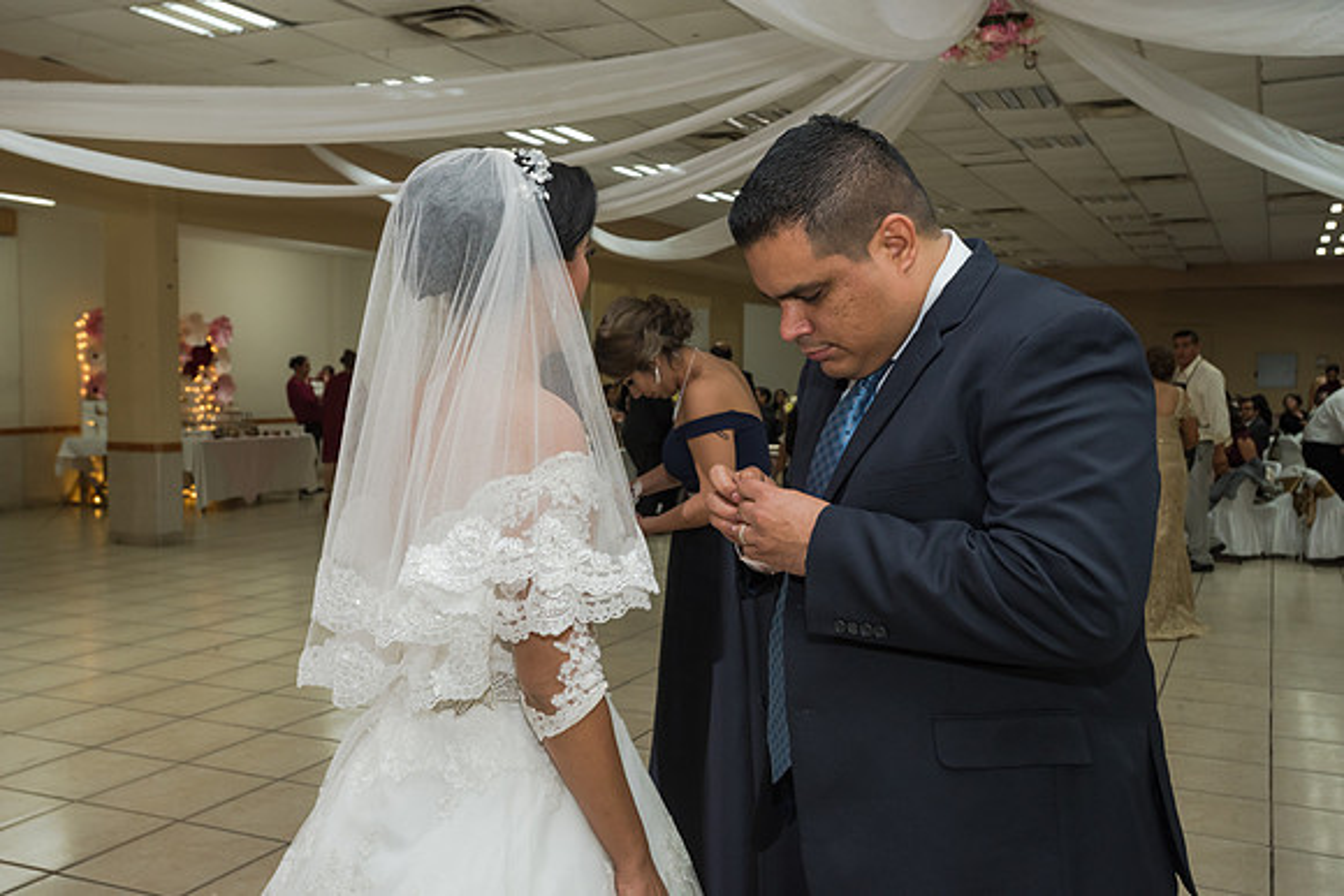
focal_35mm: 35
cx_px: 672
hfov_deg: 54.4
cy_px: 448
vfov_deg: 37.9
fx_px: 1307
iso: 1600
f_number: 4
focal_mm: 35
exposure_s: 1/100
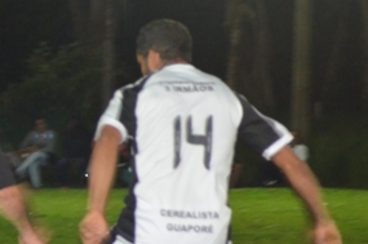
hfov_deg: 6.1
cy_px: 240
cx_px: -27
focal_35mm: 337
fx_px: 3439
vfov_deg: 4.1
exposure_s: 1/60
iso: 3200
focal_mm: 100
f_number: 4
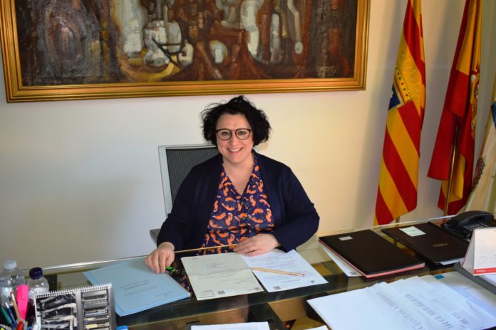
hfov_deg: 55.1
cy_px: 165
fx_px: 475
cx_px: 248
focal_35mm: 34
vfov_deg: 38.4
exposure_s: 1/80
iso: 800
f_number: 4.5
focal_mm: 23
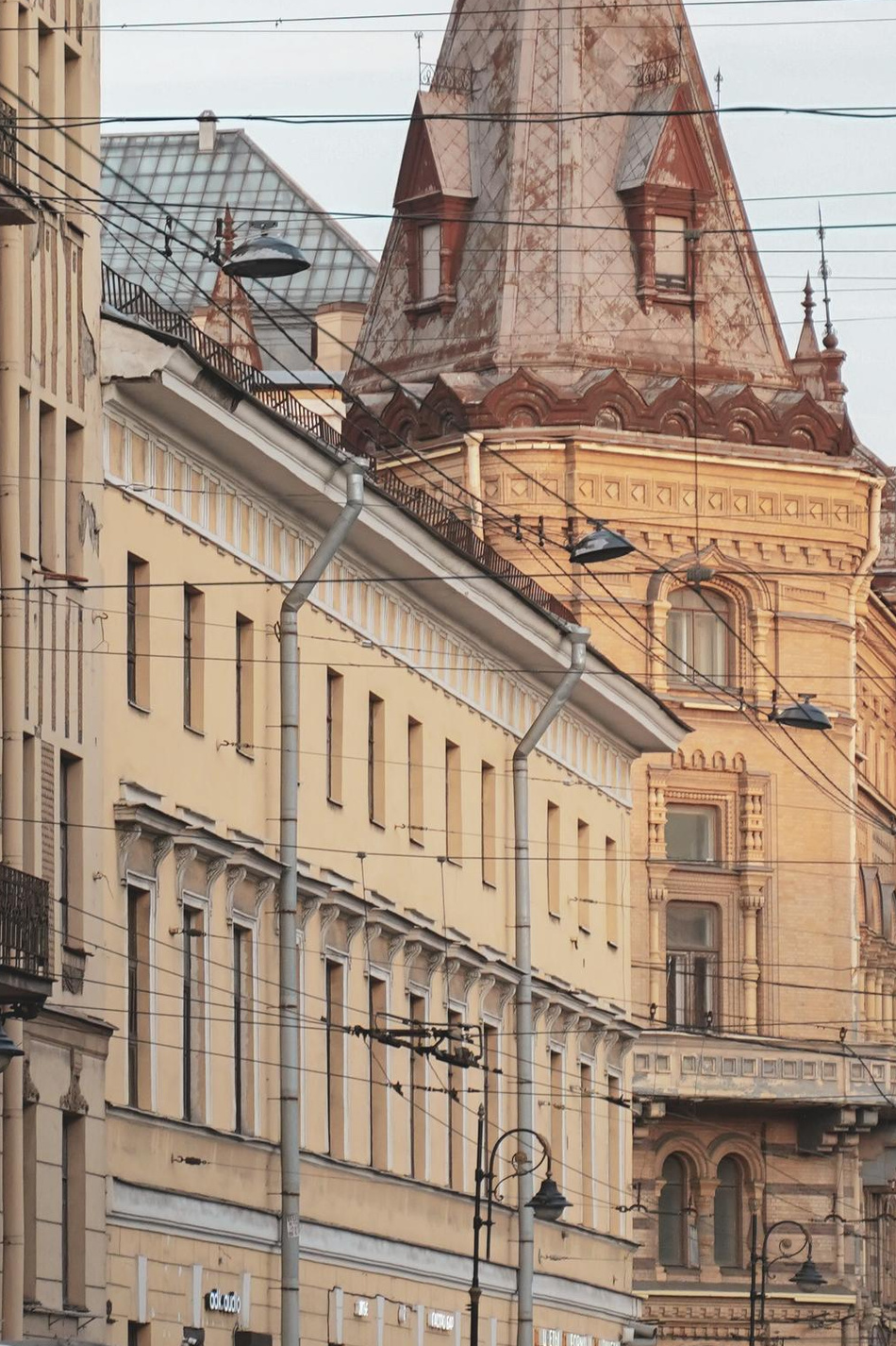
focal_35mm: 202
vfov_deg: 10.2
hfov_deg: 6.8
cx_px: 507
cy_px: 697
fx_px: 7544
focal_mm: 75
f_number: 2.8
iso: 1250
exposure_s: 1/800
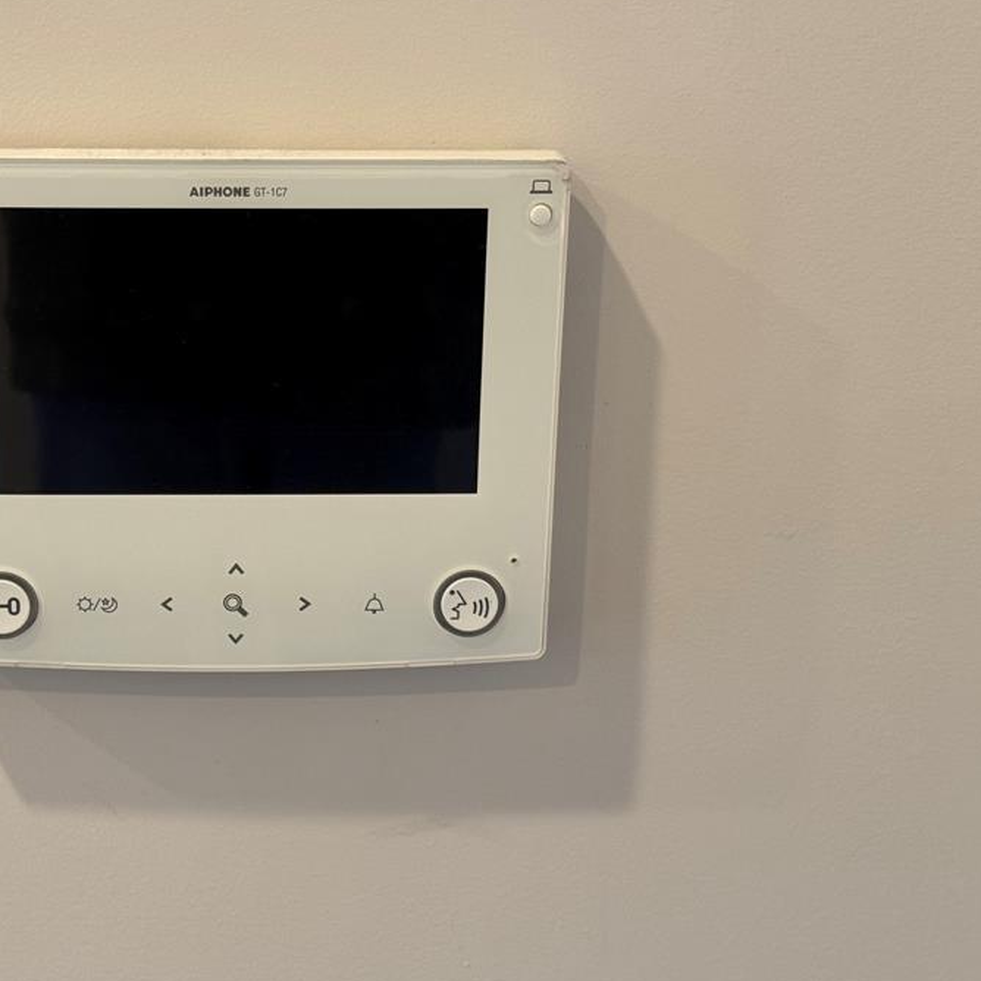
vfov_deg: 26.5
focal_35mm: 65
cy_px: 520
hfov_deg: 26.2
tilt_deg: -15.4
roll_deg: -0.6
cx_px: 270
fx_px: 2084
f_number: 1.78
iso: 160
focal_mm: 6.76
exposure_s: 1/60
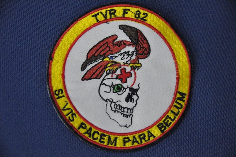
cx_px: 118
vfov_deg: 9.6
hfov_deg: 14.4
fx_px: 933
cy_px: 78
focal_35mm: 142
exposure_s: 1/125
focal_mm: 95
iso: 3200
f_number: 5.3
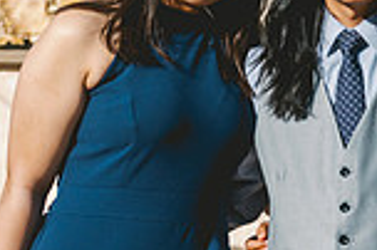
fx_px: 2239
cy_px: 187
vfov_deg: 6.4
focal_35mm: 214
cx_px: 640
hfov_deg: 9.3
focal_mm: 56
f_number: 5
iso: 200
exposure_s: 1/4000
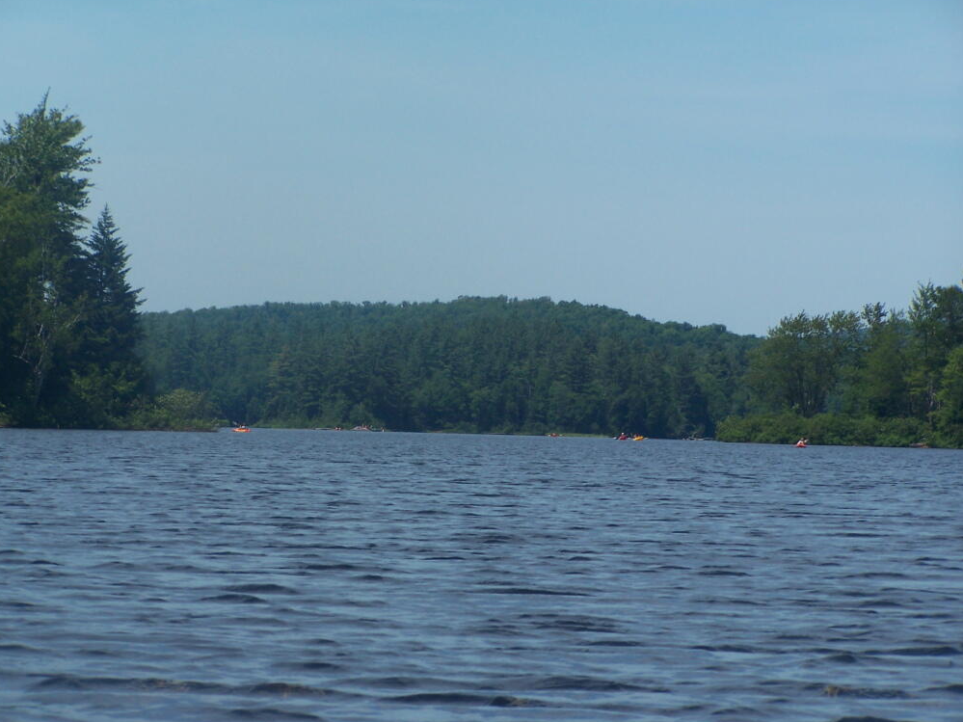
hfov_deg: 12.1
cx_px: 489
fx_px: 4534
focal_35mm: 163
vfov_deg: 9.1
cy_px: 363
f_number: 4.5
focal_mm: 26.4
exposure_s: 1/1000
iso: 80
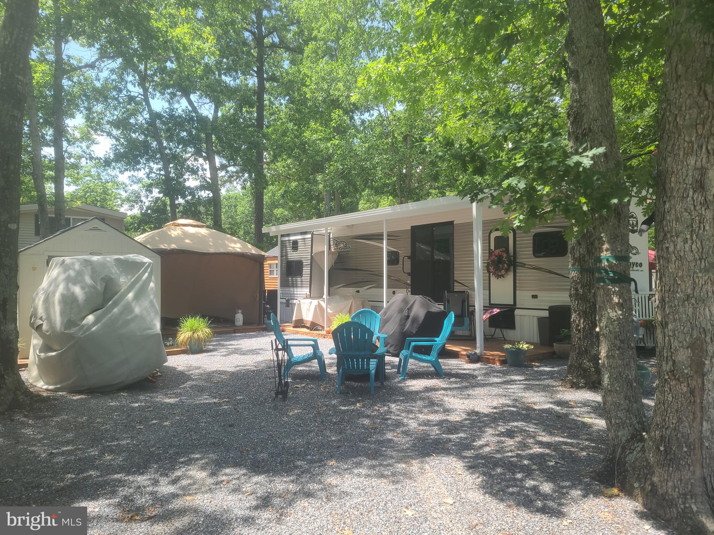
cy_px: 268
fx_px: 516
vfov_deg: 54.9
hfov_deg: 69.4
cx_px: 357
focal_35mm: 25
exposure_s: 1/225
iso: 16
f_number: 1.8
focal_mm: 7
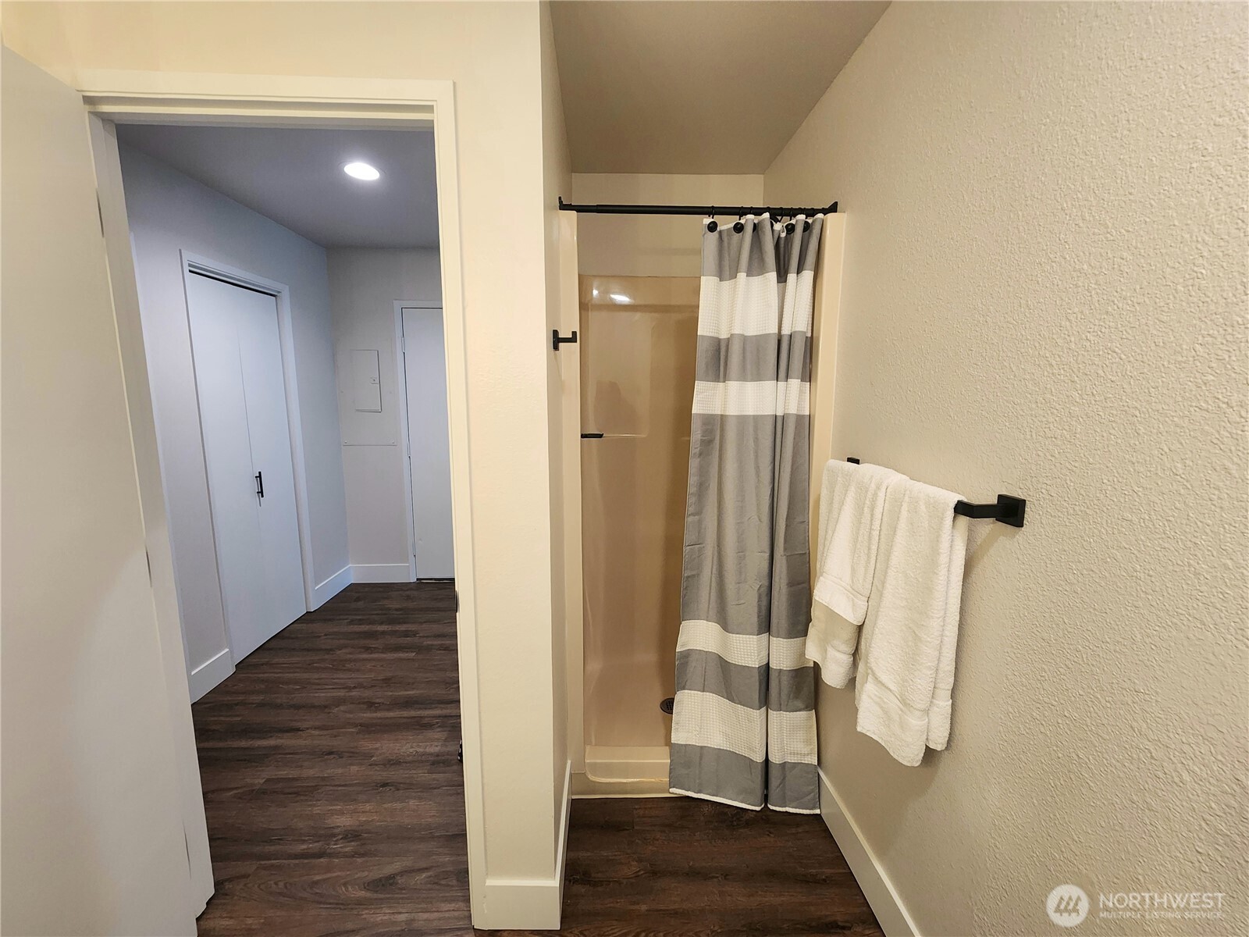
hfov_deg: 106.2
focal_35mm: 13
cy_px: 468
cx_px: 624
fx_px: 469
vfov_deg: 89.9
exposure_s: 1/60.2
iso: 250
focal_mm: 2.2
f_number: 2.2
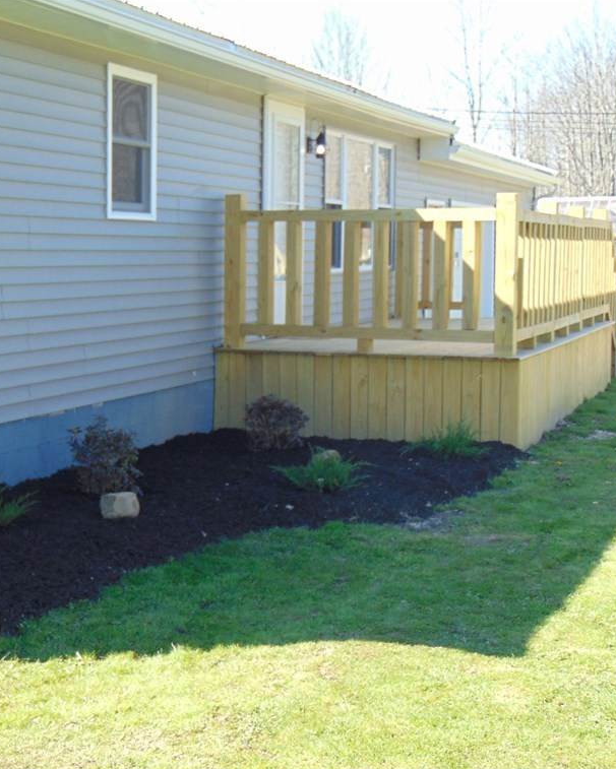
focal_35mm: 66
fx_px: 1503
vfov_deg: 28.7
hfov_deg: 23.1
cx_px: 204
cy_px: 388
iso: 80
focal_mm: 9
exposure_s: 1/160
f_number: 3.5
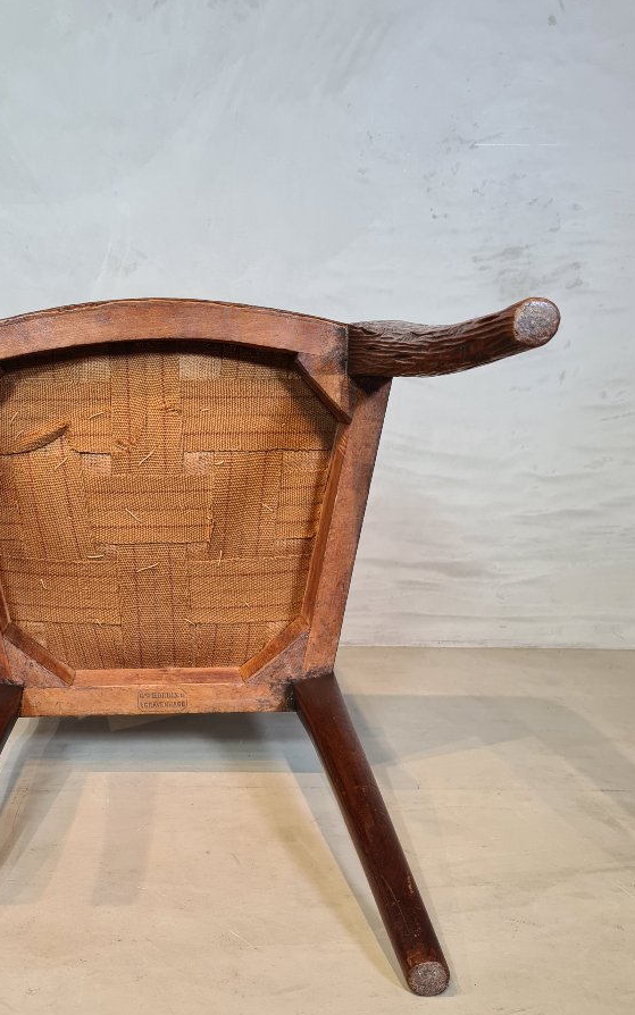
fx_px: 1024
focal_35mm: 37
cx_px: 150
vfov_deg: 52.4
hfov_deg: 33.7
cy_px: 605
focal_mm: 5.4
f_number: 1.8
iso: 100
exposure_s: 1/50
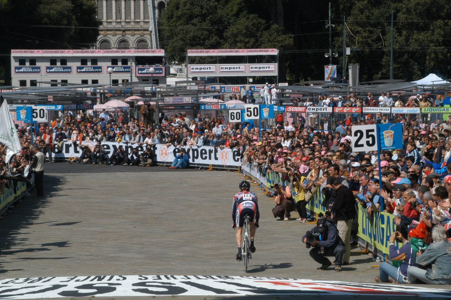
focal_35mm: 129
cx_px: 226
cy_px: 150
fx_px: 1615
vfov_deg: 10.6
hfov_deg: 15.9
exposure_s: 1/180
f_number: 20
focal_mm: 86
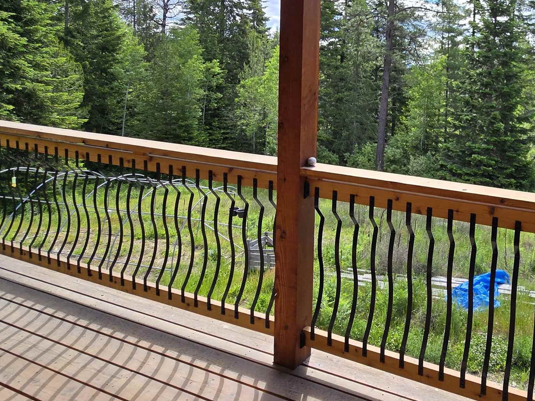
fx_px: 402
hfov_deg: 60.9
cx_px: 440
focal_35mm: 26
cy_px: 116
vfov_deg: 51.5
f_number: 2.2
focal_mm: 2.2
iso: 50
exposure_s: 1/852
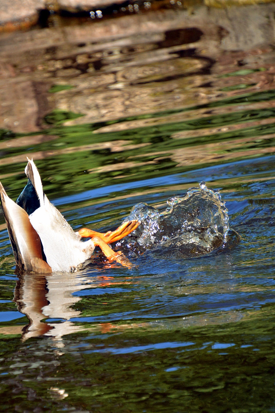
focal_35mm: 688
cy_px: 235
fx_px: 7885
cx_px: 86
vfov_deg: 3.0
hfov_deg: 2.0
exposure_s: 1/1000
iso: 800
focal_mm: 330
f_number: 6.3
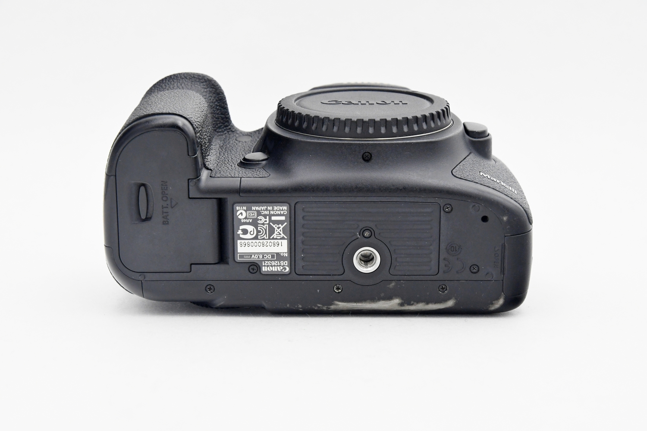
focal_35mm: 78
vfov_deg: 17.5
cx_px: 324
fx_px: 1402
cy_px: 216
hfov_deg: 26.0
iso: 1600
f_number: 8
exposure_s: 1/200
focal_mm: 52
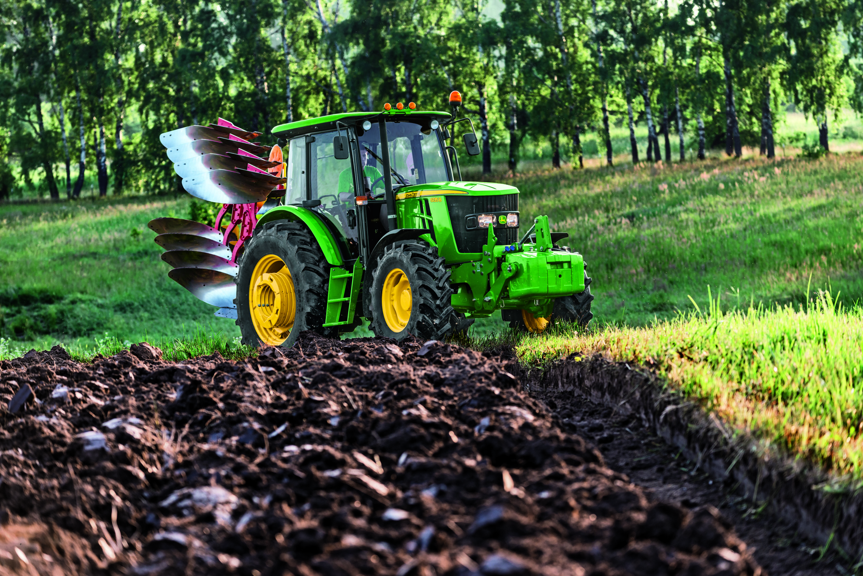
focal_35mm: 145
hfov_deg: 14.1
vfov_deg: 9.5
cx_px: 432
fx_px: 3477
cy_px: 288
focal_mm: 145
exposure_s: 1/320
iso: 250
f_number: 4.5
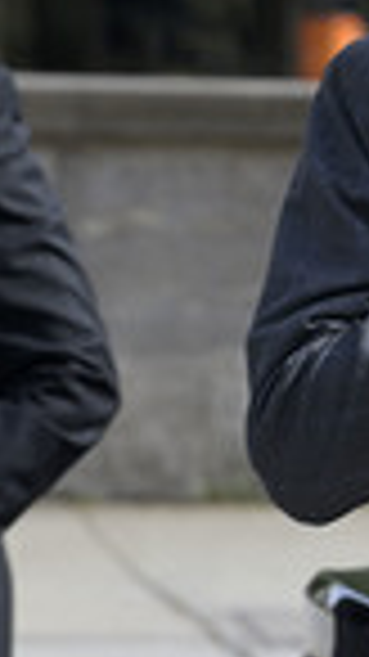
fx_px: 16892
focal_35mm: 970
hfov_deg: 1.3
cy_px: 180
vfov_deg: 2.2
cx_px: 686
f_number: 13
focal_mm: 300
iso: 320
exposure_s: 1/200
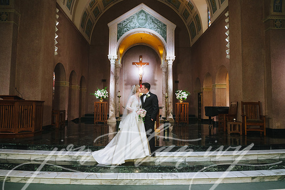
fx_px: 190
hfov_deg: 73.7
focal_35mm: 24
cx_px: 142
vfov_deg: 53.2
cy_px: 95
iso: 1250
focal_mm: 24
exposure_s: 1/250
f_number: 4
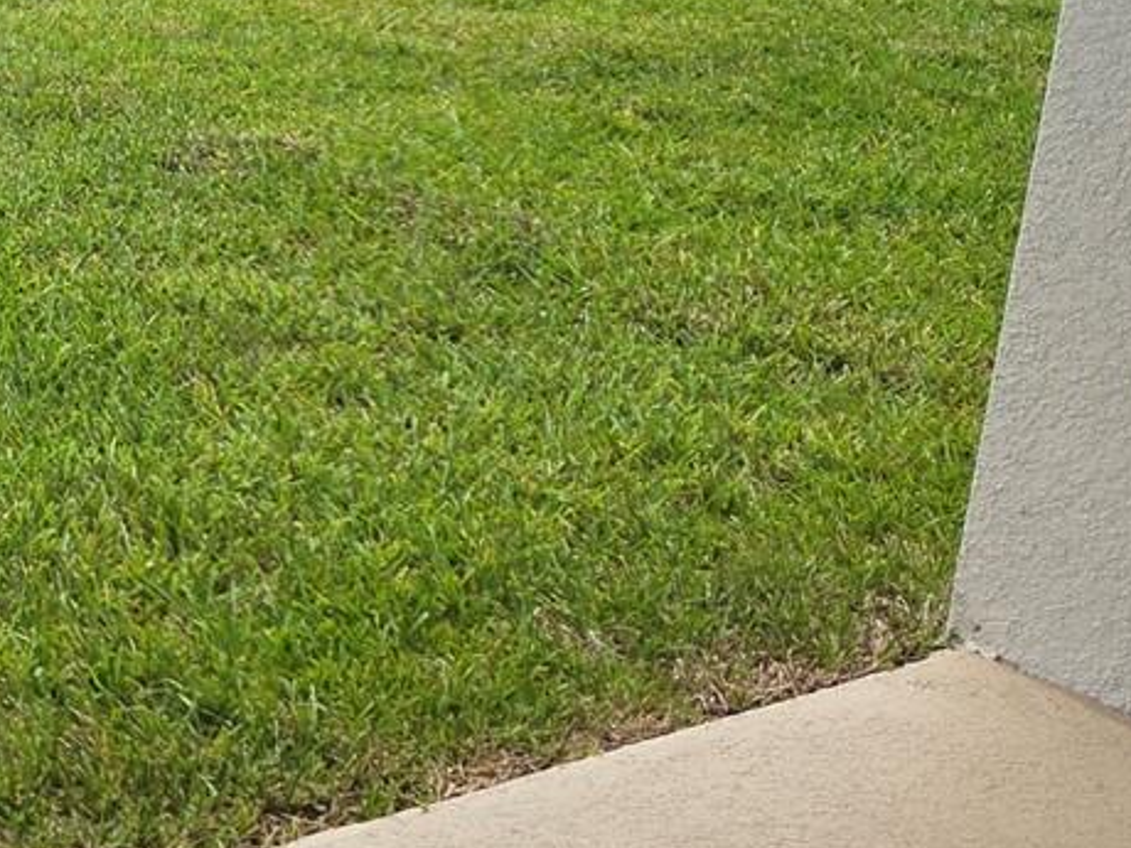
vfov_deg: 17.8
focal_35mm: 80
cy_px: -88
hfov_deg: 20.1
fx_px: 2614
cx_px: -686
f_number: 1.8
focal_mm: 5.4
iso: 80
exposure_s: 1/3034
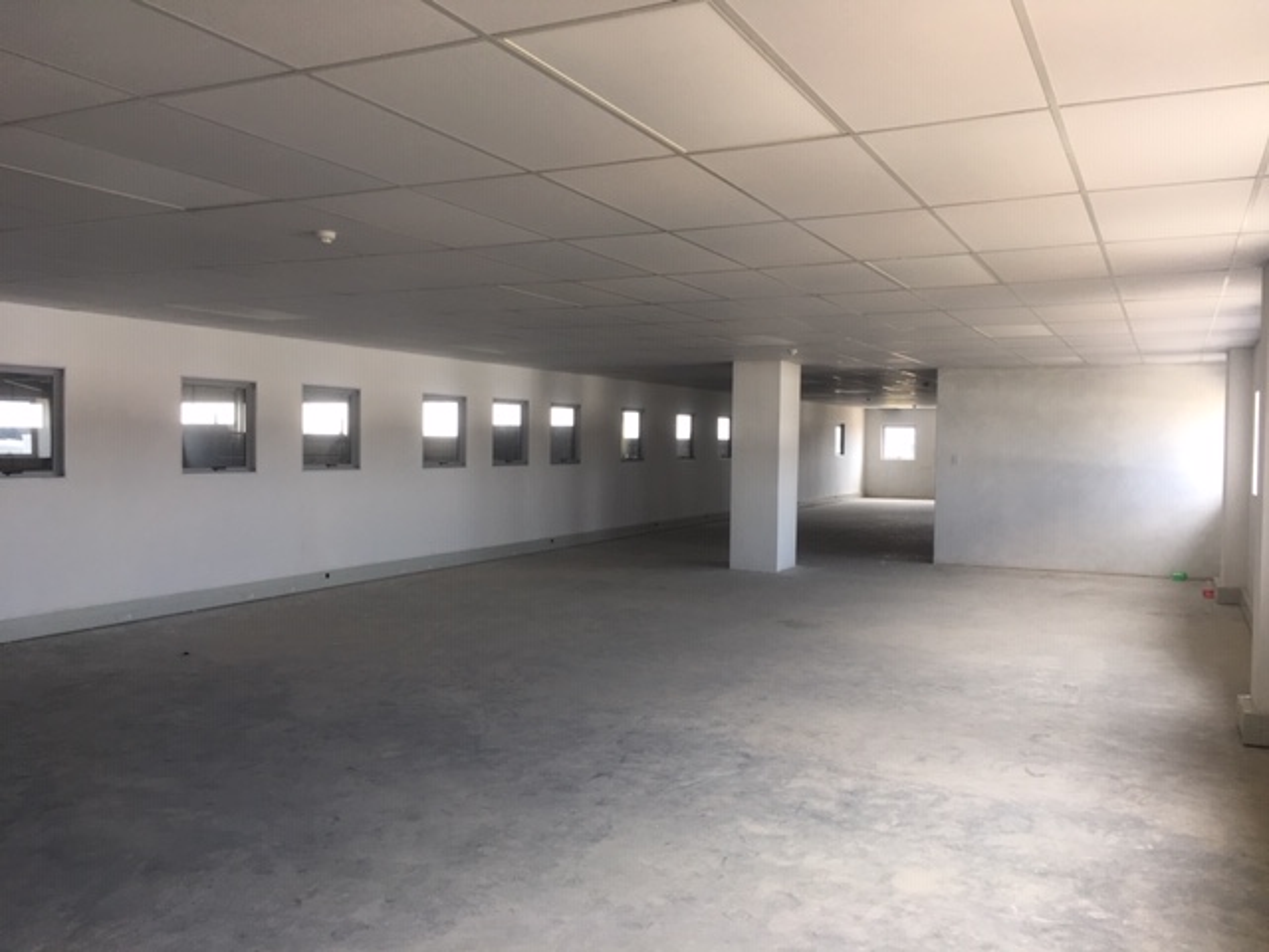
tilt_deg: -1.6
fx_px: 1063
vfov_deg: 48.2
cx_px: 634
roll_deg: +0.4
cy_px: 476
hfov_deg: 61.7
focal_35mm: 29
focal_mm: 4.15
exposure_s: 1/100
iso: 40
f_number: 2.2
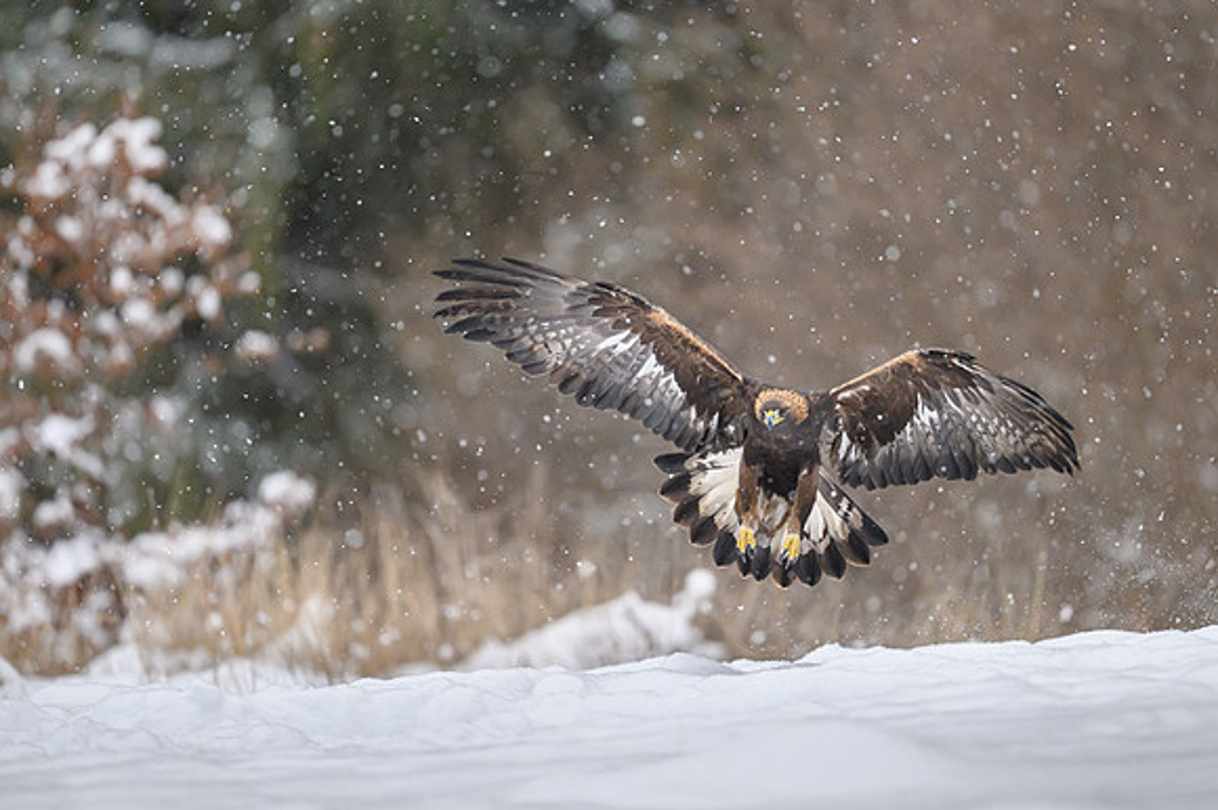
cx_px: 667
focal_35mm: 468
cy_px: 336
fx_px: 15821
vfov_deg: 2.9
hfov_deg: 4.4
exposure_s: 1/2000
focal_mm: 400
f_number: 2.8
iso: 1250
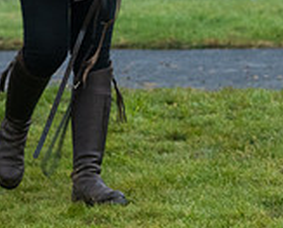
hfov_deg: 4.7
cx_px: -20
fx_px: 3449
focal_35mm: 411
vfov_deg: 3.8
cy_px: -161
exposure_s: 1/100
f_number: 4.5
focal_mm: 102
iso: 1250
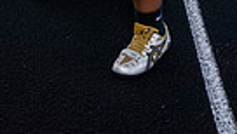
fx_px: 522
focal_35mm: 83
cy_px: -235
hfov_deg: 25.6
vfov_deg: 11.0
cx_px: 124
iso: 200
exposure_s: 1/250
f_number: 8
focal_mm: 24
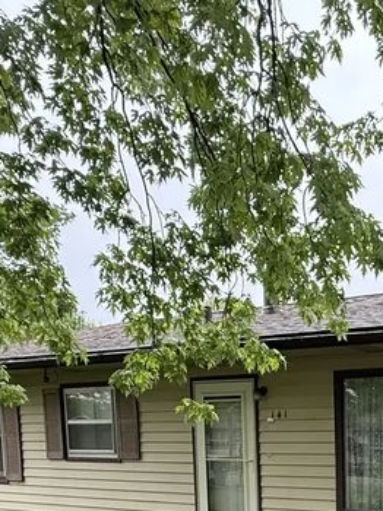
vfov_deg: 40.6
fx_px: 606
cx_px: 468
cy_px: 499
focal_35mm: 41
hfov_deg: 29.7
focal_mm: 2.22
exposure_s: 1/99
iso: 160
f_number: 2.2
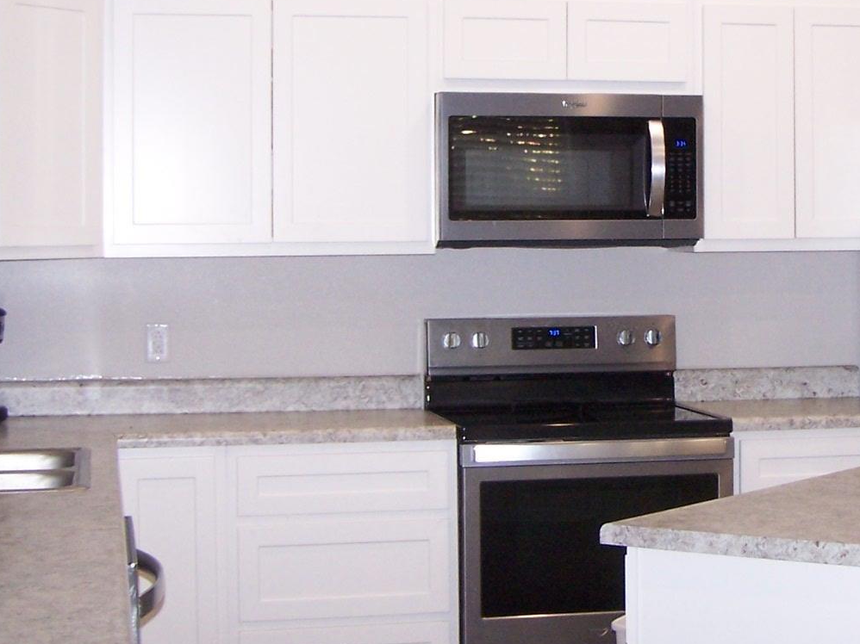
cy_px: 152
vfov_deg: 18.8
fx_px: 1937
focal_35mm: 78
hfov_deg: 24.6
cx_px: 685
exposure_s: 1/60
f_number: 2.8
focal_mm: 6.3
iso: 140
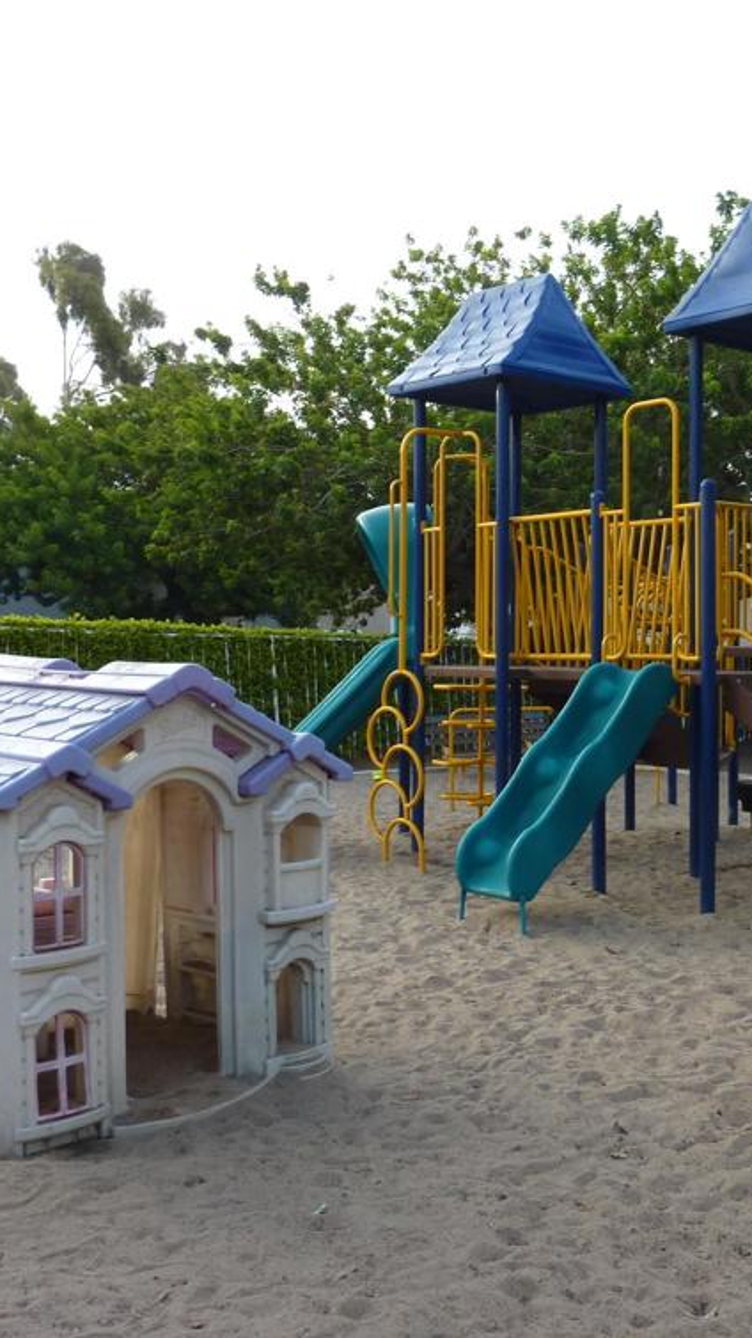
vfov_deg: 54.0
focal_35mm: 37
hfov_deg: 31.1
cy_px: 674
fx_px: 1312
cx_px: 608
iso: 80
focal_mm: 4.1
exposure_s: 1/100
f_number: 3.3
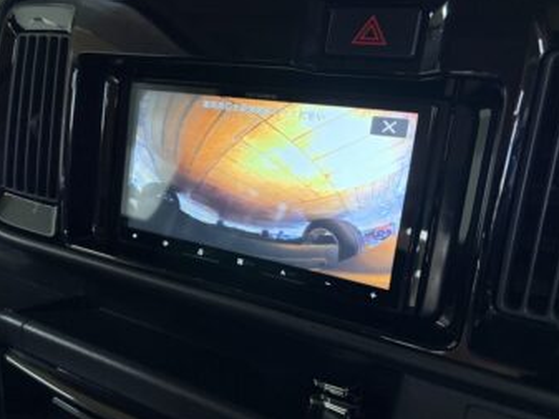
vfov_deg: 51.4
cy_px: 206
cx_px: 284
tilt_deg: -22.3
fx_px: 436
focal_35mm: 27
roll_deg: +0.9
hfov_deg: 65.3
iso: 320
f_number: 1.6
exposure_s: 1/60
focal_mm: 5.96
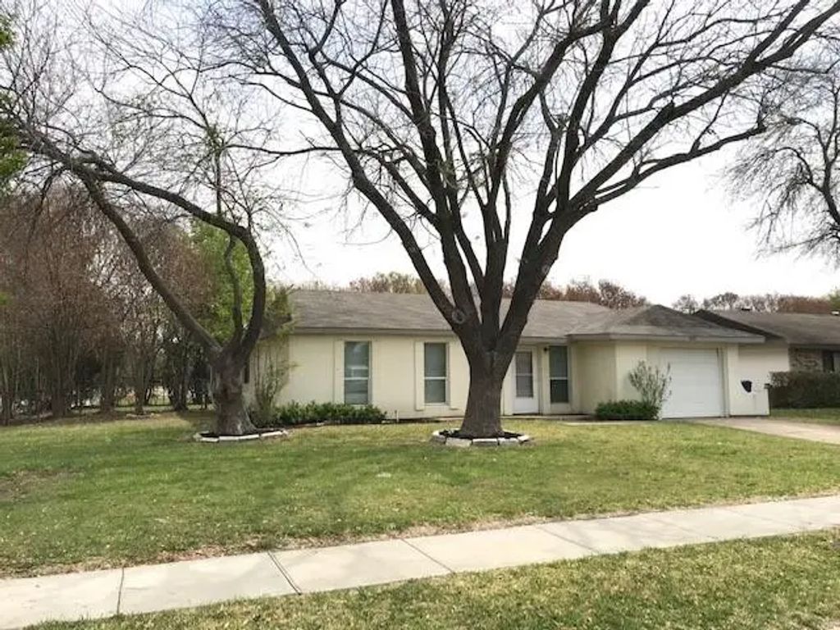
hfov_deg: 63.4
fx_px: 679
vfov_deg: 49.7
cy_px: 315
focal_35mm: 28
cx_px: 420
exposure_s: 1/1520
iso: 20
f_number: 1.8
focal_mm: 3.99
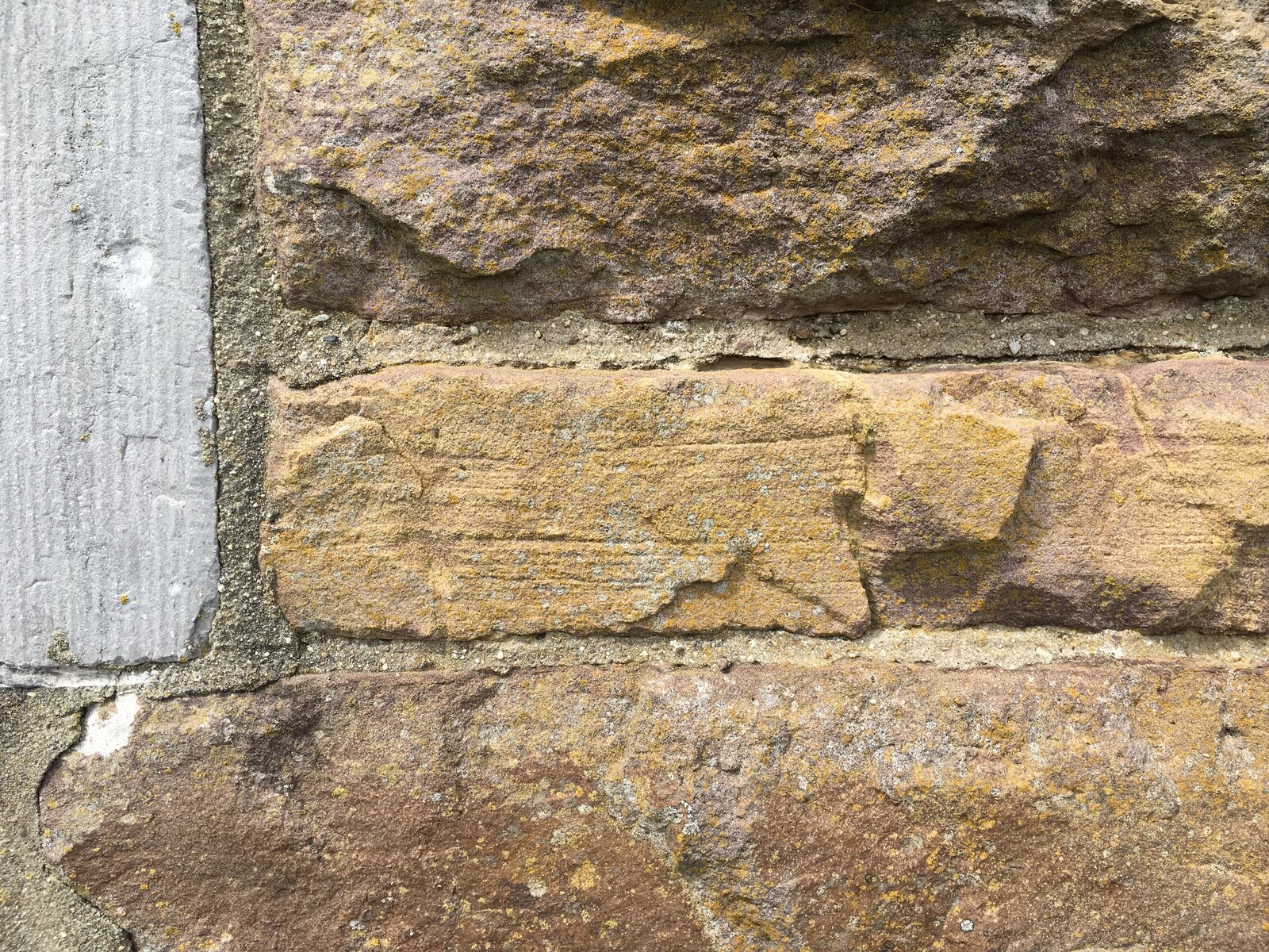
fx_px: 1063
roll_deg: +1.7
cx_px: 634
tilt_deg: -0.1
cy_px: 476
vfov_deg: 48.2
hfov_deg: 61.7
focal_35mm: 29
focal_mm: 4.15
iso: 25
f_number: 2.2
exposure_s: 1/1304
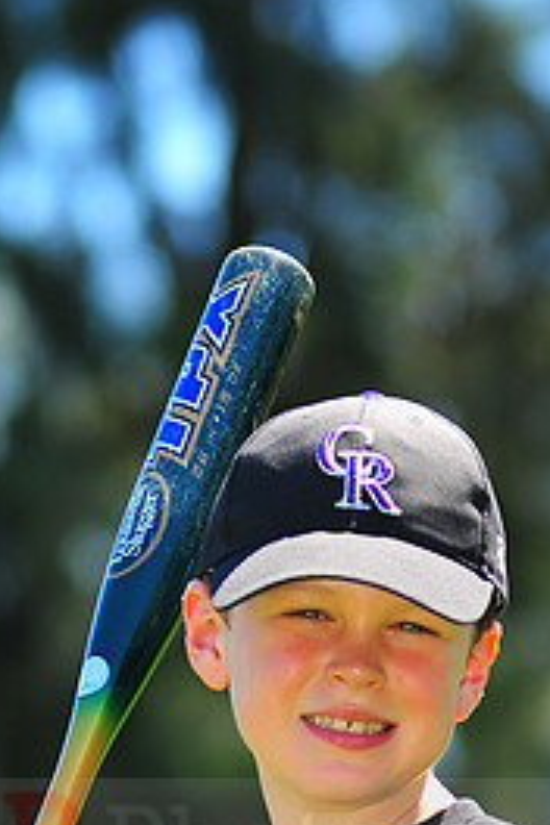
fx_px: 9051
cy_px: 822
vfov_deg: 5.2
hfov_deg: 3.5
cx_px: 334
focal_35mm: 395
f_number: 5
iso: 200
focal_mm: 180
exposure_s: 1/500
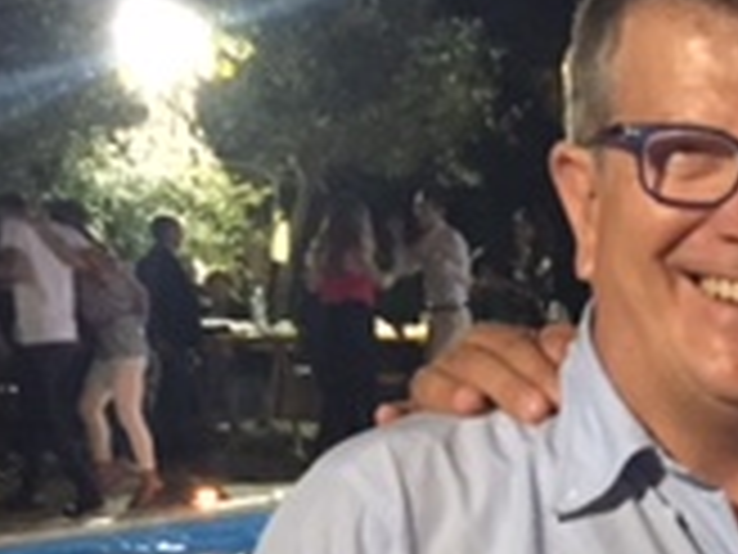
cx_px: 850
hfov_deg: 16.8
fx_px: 2409
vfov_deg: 12.4
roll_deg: -1.5
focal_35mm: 113
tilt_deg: -14.2
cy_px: 847
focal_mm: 4.15
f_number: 2.2
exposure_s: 1/17
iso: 320
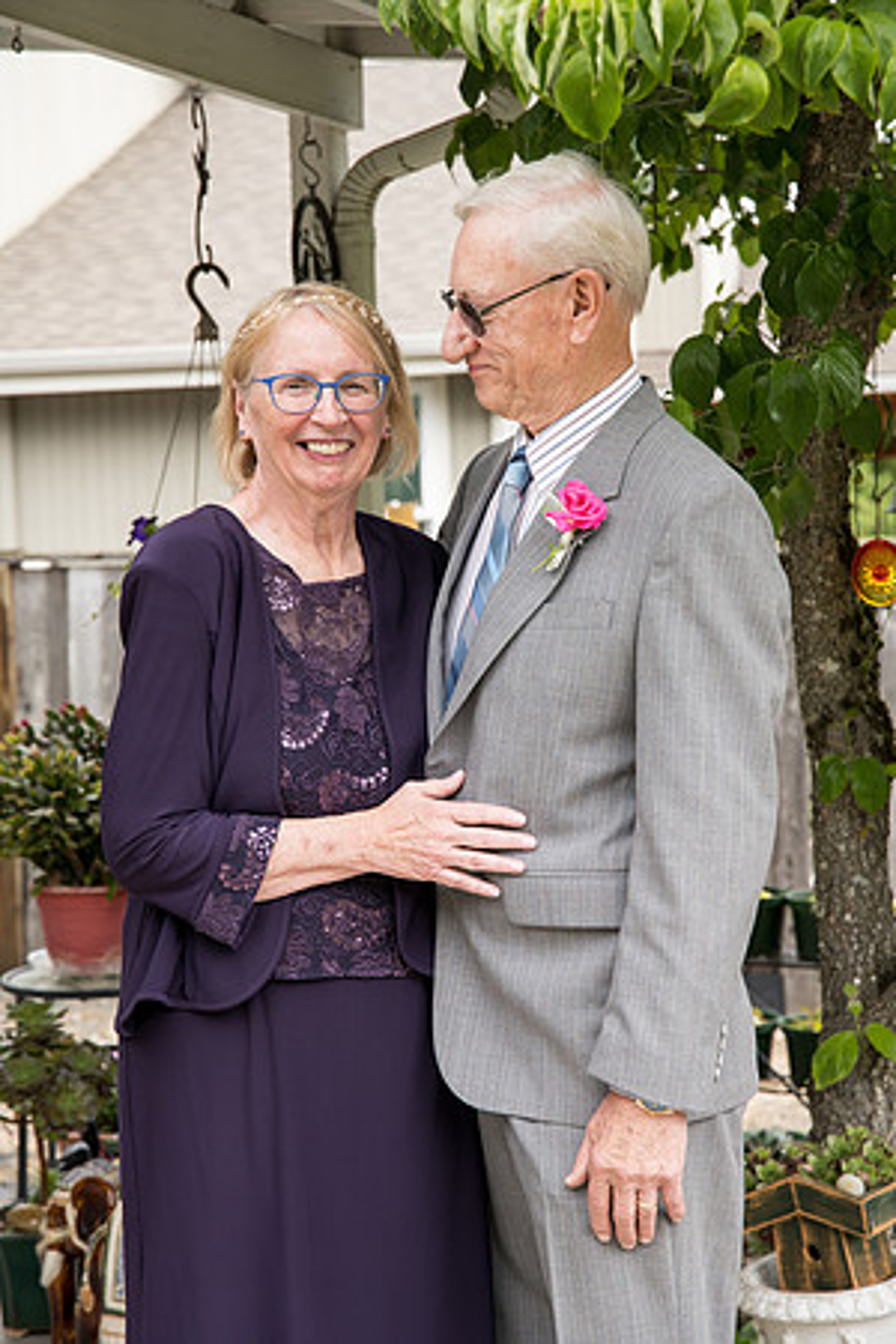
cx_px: 448
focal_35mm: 70
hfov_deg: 19.5
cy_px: 672
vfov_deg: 28.8
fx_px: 2613
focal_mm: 70
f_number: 5
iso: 400
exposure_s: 1/500
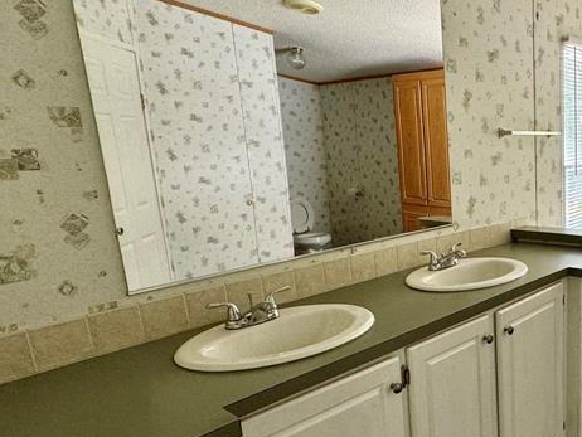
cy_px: 252
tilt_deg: -12.1
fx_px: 521
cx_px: 523
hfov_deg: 51.5
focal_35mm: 31
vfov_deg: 45.3
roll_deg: +2.8
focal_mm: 2.22
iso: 200
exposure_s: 1/120
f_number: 2.2
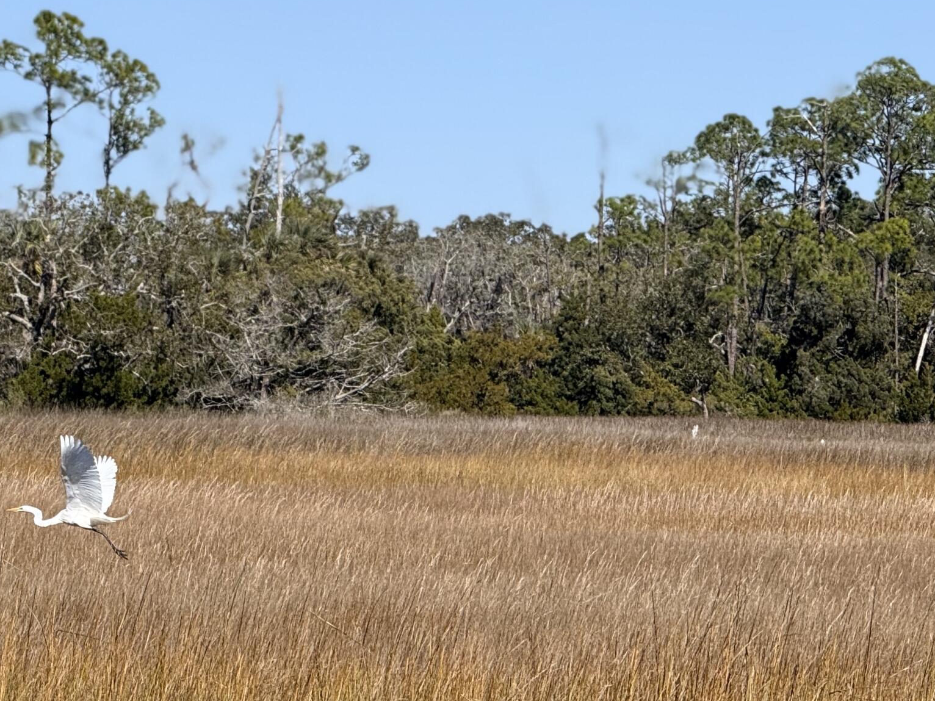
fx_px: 6347
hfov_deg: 8.4
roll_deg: -2.2
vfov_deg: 6.3
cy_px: 287
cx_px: 51
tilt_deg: +3.0
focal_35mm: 235
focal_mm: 15.66
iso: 50
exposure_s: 1/2212
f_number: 2.8
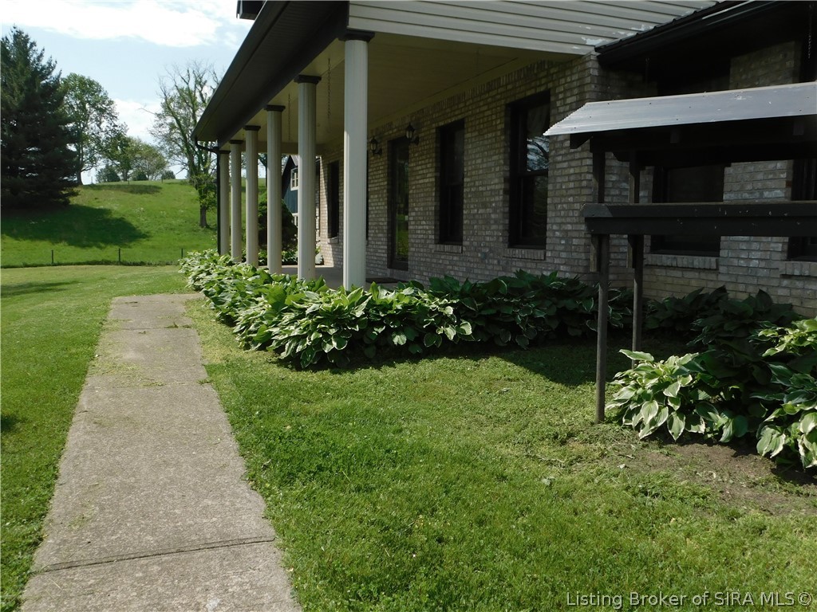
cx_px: 408
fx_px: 708
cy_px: 306
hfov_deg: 60.0
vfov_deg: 46.8
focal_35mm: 30
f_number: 3.2
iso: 125
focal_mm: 5.3
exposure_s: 1/1250
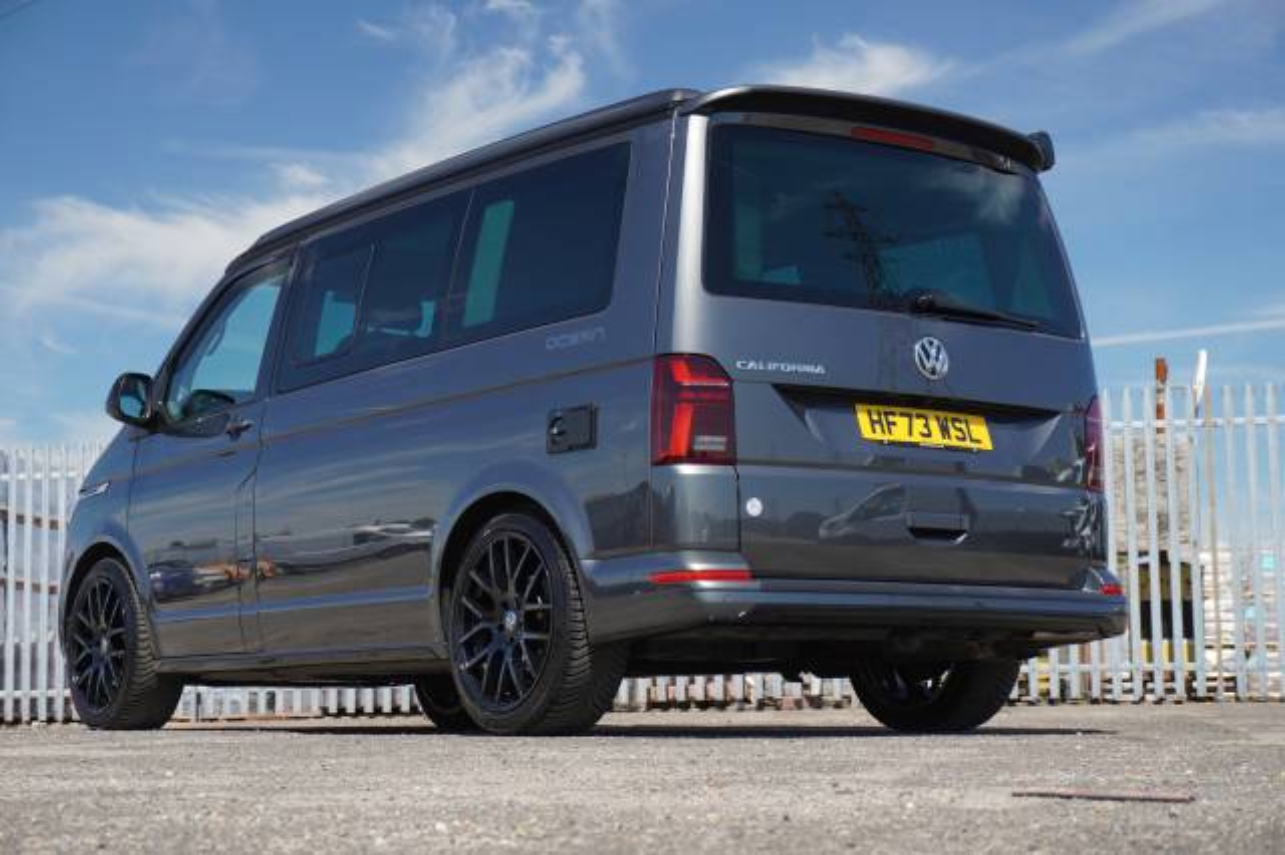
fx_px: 2355
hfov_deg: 30.5
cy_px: 428
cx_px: 642
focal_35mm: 66
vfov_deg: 20.6
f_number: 6.7
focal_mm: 44
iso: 400
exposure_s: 1/750
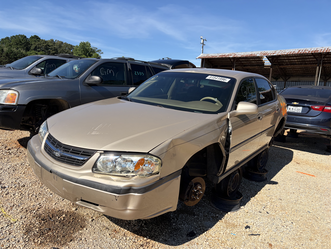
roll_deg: -2.2
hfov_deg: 67.3
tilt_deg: -9.2
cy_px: 124
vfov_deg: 53.1
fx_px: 249
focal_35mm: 26
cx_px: 166
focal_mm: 5.96
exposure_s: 1/5814
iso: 64
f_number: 1.6
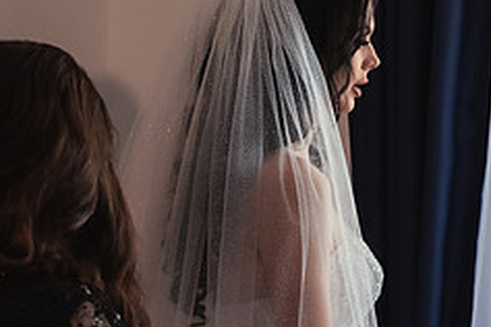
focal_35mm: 159
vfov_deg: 8.6
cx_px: 313
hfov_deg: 12.9
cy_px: 256
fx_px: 2168
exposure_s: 1/200
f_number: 5
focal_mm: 60
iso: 1600
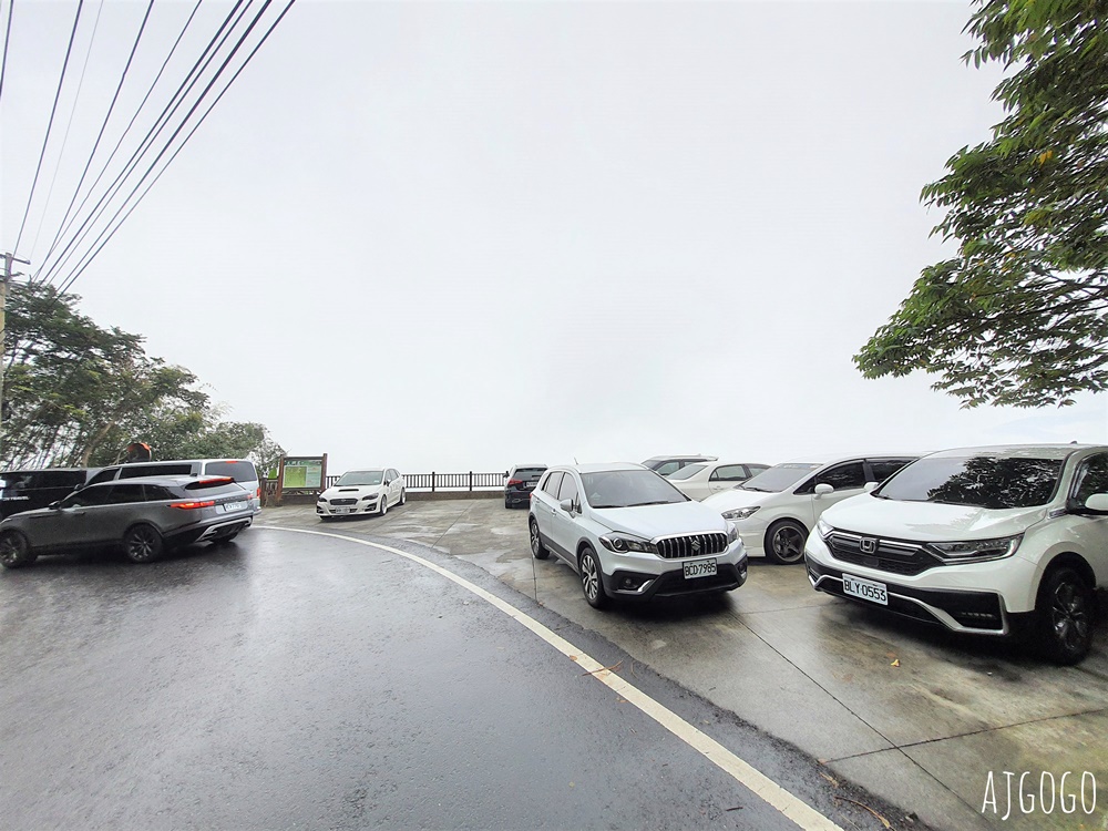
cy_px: 416
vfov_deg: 89.9
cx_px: 554
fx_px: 416
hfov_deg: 106.2
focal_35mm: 13
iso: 50
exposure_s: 1/393
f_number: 2.2
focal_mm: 1.74
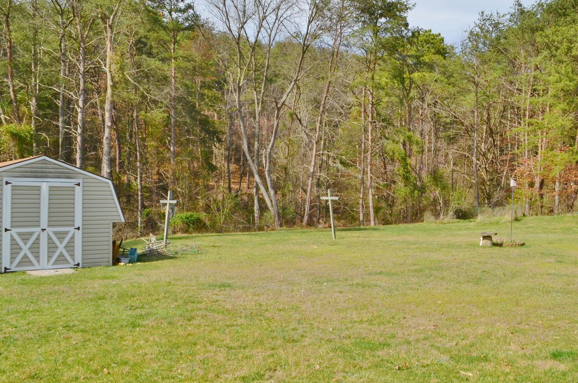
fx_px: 657
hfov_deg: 47.4
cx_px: 323
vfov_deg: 32.5
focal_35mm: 41
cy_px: 177
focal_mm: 18
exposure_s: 1/320
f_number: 10
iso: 200
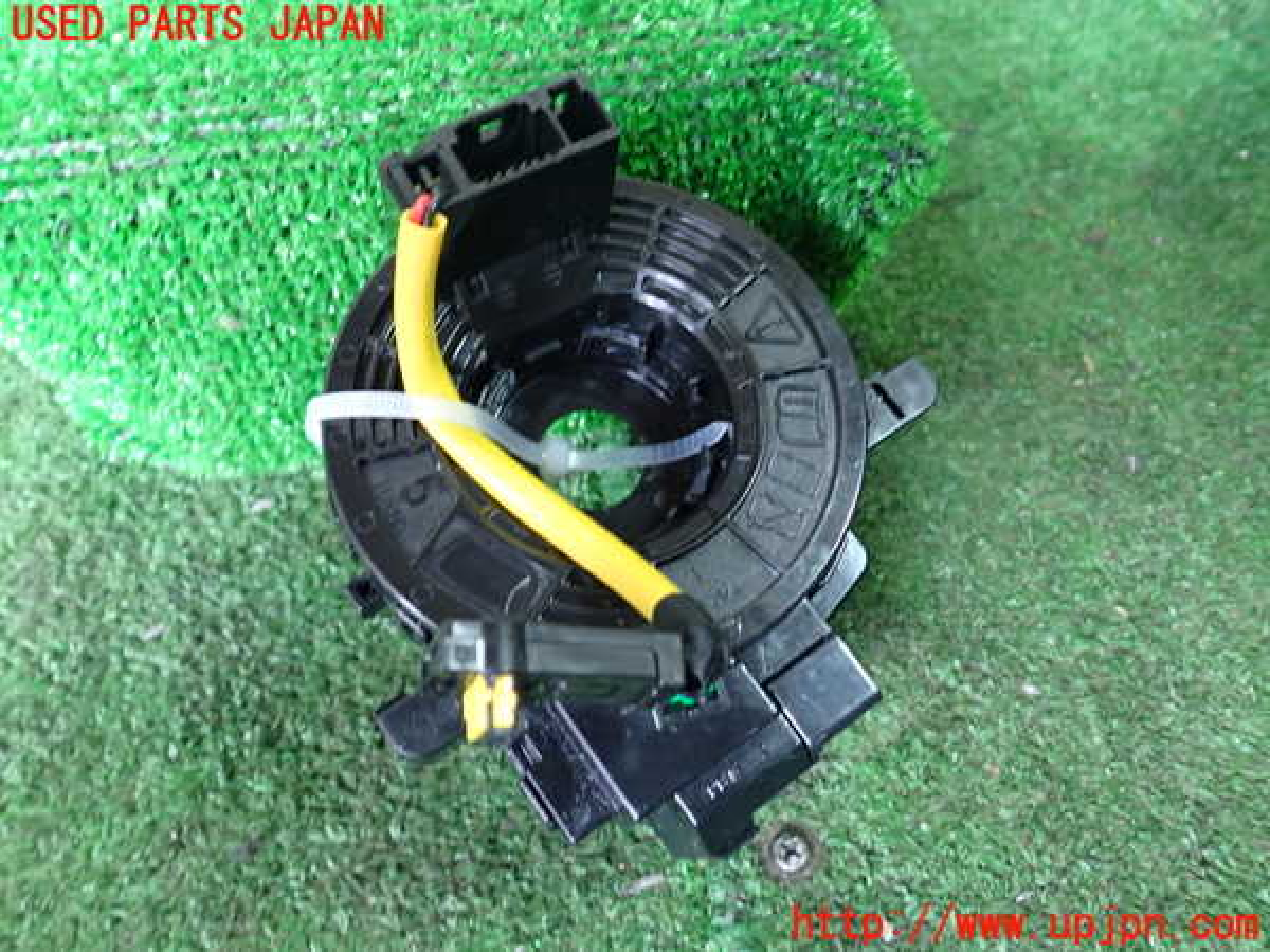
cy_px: 476
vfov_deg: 46.8
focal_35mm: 30
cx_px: 635
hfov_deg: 60.0
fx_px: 1101
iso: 800
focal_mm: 5.4
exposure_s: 1/30
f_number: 2.3
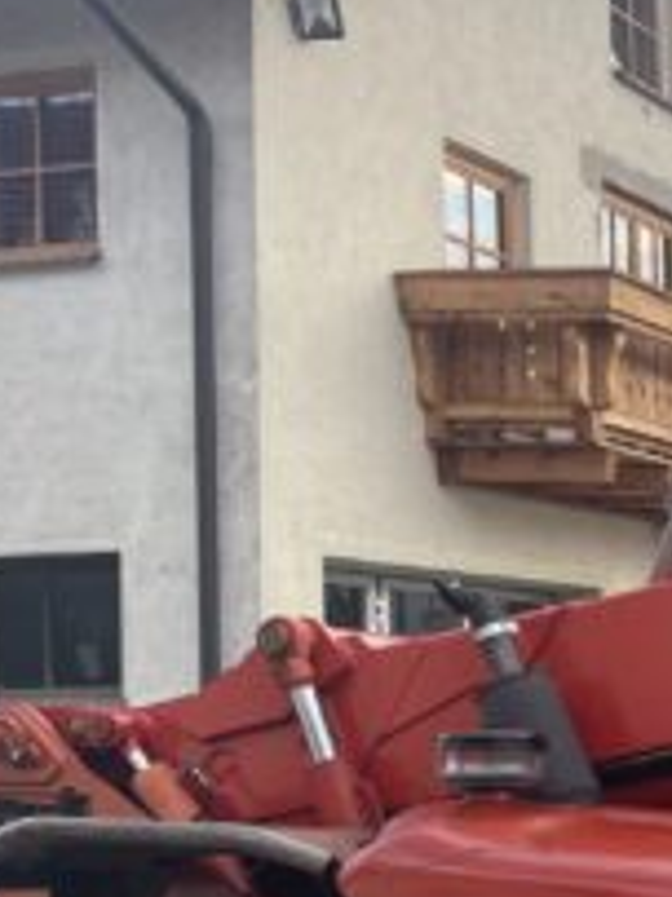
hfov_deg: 16.1
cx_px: 1225
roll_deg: +1.4
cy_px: 738
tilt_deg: +1.0
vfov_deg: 24.9
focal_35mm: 77
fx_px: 1995
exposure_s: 1/347
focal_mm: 4.2
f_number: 1.6
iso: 32
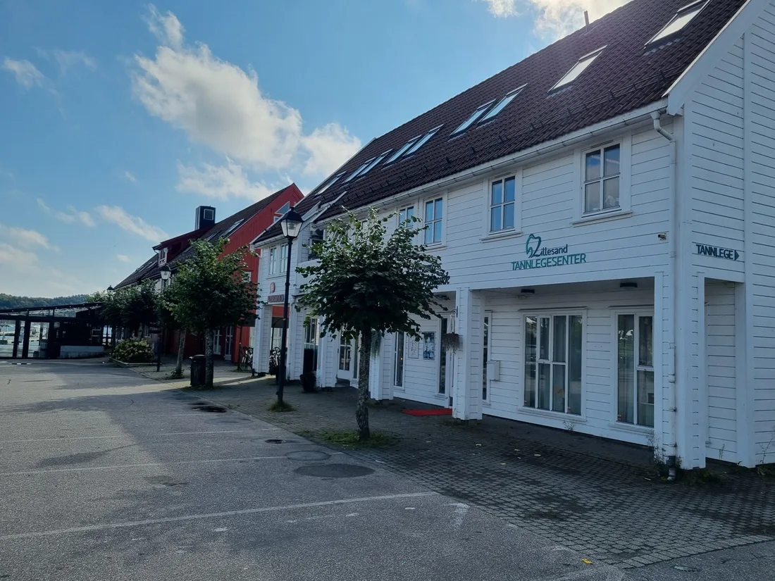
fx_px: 582
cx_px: 388
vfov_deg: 53.1
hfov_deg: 67.3
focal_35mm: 26
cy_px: 290
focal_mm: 5.4
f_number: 1.8
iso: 50
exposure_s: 1/4048
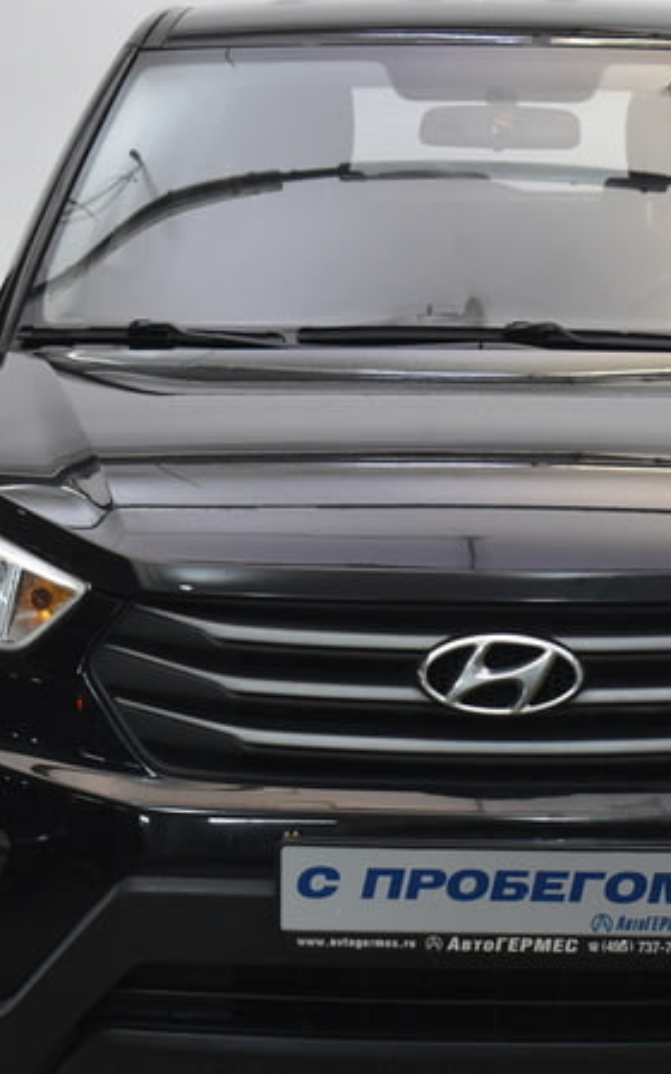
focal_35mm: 123
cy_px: 616
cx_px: 498
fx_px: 3599
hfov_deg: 10.6
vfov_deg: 17.0
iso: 1000
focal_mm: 40
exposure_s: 1/80
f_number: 5
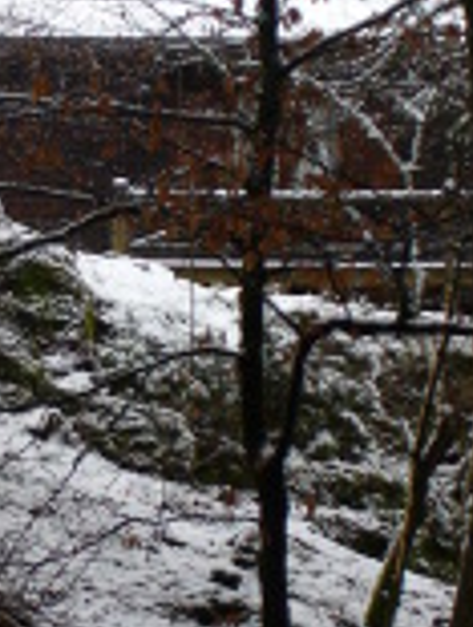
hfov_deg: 11.7
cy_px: 265
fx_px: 2304
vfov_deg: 15.5
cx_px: 97
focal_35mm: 127
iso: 80
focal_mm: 6.1
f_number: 2.8
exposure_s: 1/100
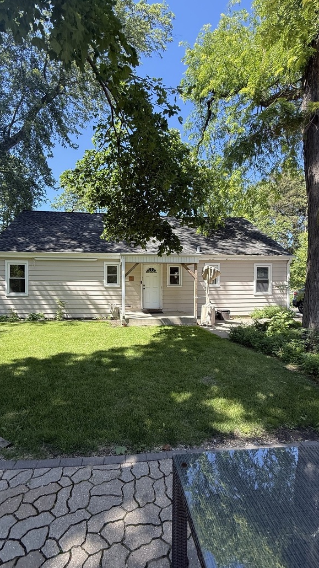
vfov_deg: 99.4
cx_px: 142
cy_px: 292
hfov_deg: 66.9
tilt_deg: +1.1
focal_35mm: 16
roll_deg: +0.8
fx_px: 241
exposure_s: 1/398
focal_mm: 2.22
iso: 50
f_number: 2.2
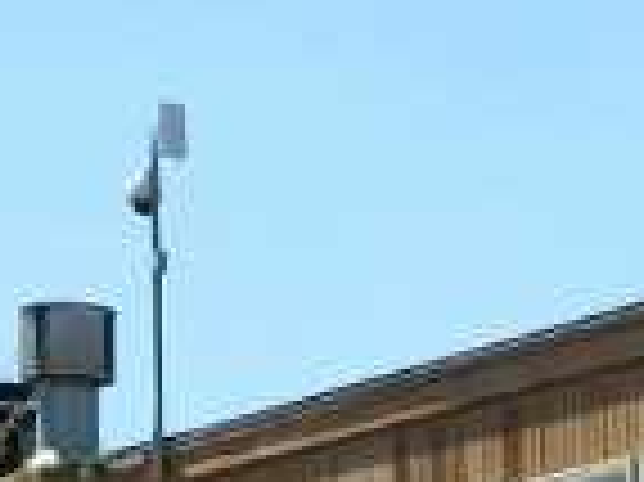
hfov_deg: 8.5
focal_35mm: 230
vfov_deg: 6.2
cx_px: 878
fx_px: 4275
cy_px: 1131
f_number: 9.8
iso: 80
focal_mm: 7.3
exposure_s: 1/125
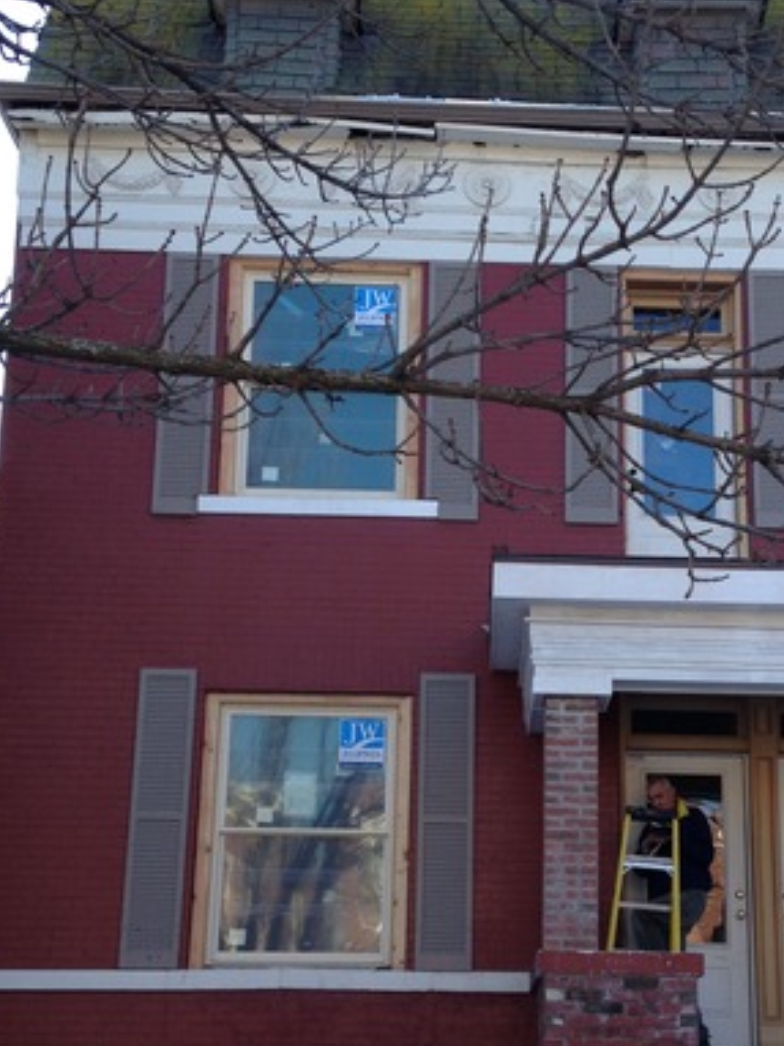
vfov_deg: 31.6
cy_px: 630
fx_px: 1843
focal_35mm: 61
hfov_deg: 23.9
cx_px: 516
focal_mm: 4.28
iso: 50
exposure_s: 1/378
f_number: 2.4
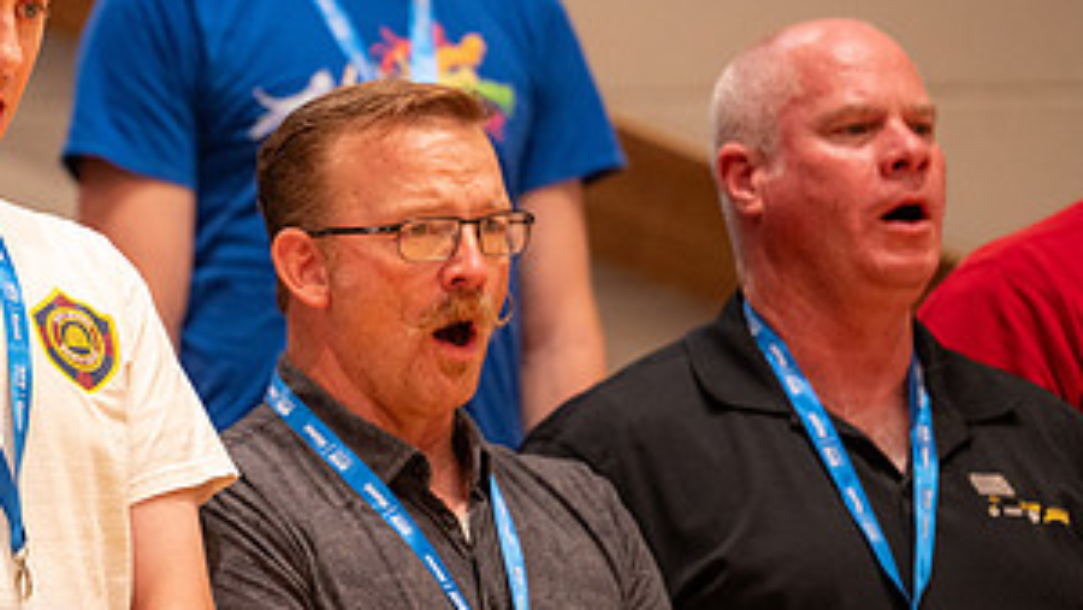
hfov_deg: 5.3
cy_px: 254
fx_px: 11634
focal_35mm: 405
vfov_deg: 3.0
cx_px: 116
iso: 1250
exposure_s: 1/125
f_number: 2.8
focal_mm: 200
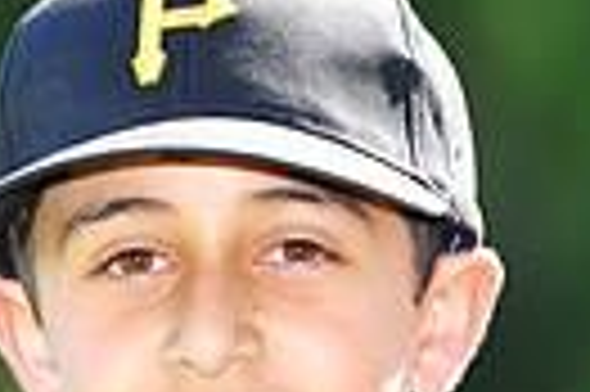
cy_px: 568
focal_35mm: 686
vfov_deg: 2.0
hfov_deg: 3.0
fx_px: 11229
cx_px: 225
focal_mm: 155
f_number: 4.5
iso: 200
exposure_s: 1/320
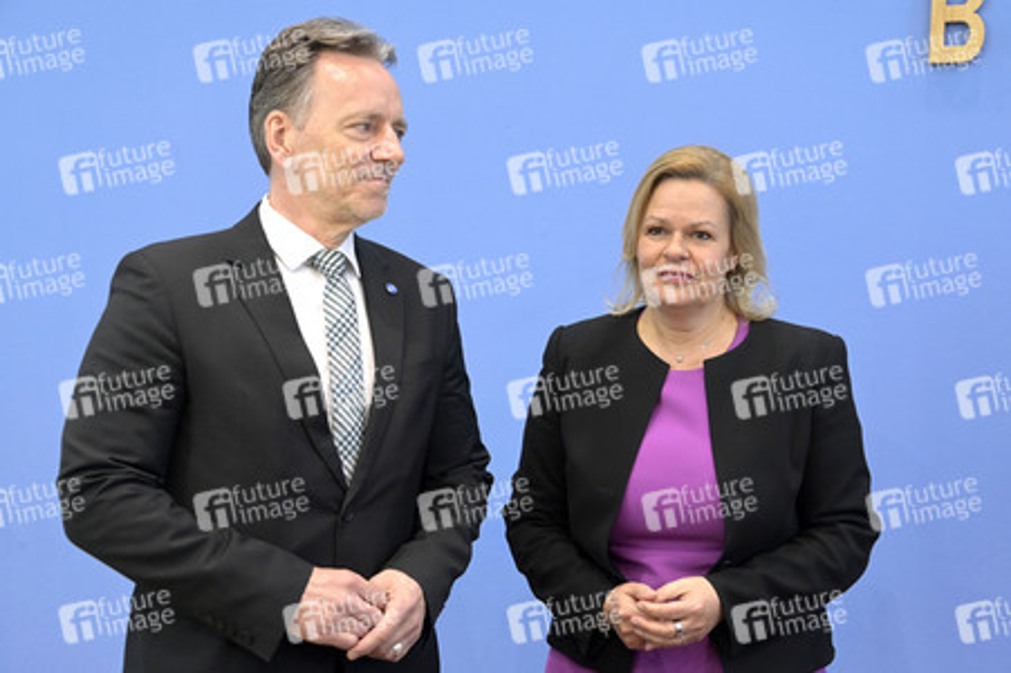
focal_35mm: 58
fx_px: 1628
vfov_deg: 23.3
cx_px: 506
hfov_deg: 34.5
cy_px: 336
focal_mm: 58
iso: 4000
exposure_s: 1/400
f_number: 5.6
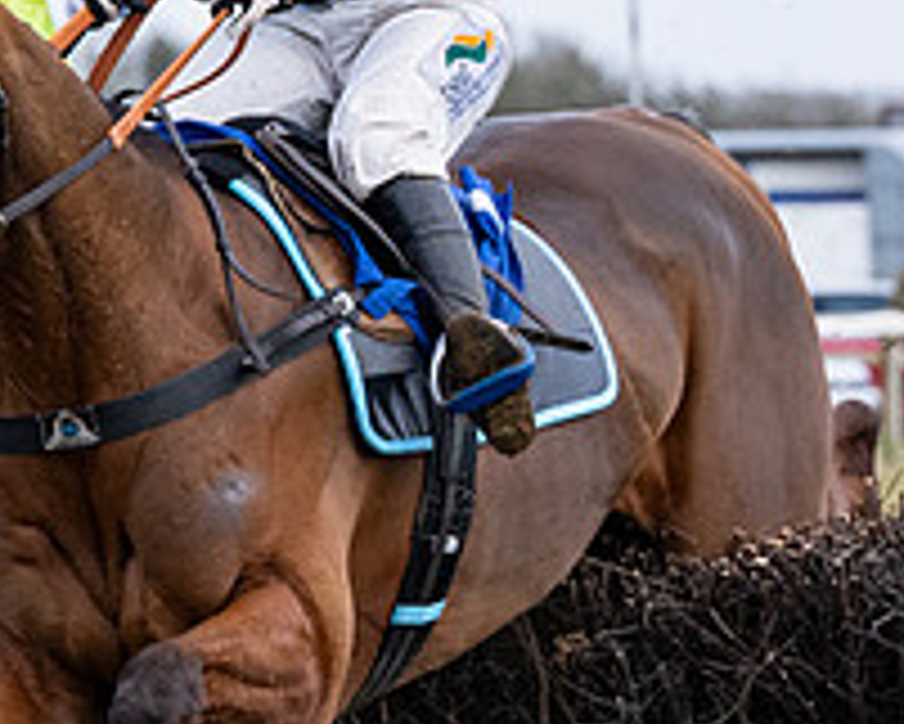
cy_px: 386
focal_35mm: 424
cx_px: 9
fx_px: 11350
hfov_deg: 4.6
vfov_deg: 3.7
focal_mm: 86
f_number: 4
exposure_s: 1/1250
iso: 800
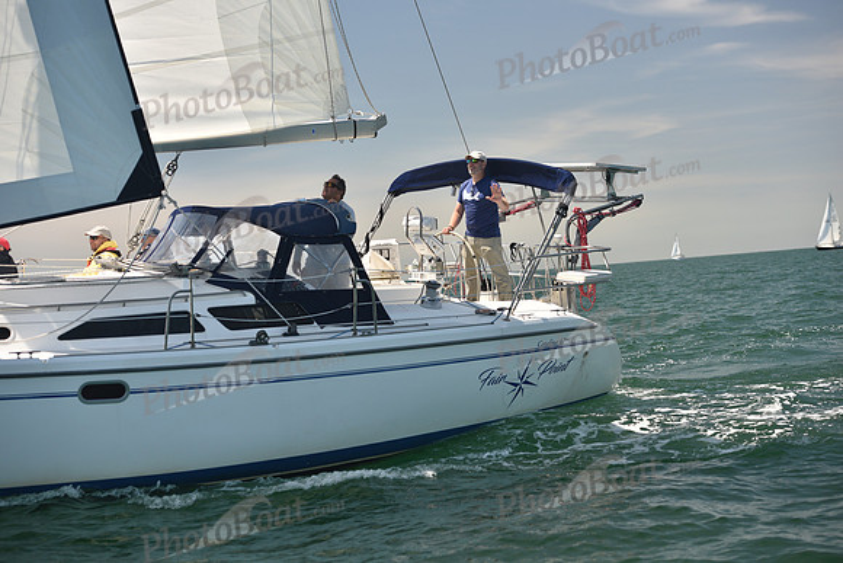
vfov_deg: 19.5
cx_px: 422
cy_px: 282
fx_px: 1639
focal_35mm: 70
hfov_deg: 28.8
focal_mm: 70
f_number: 4
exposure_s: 1/800
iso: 250
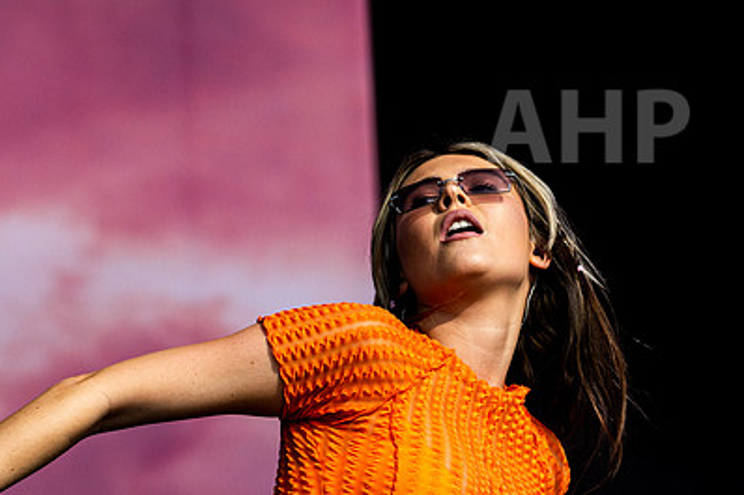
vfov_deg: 4.8
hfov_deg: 7.3
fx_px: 5867
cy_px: 188
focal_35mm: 284
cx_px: 358
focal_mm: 135
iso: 200
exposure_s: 1/2000
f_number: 5
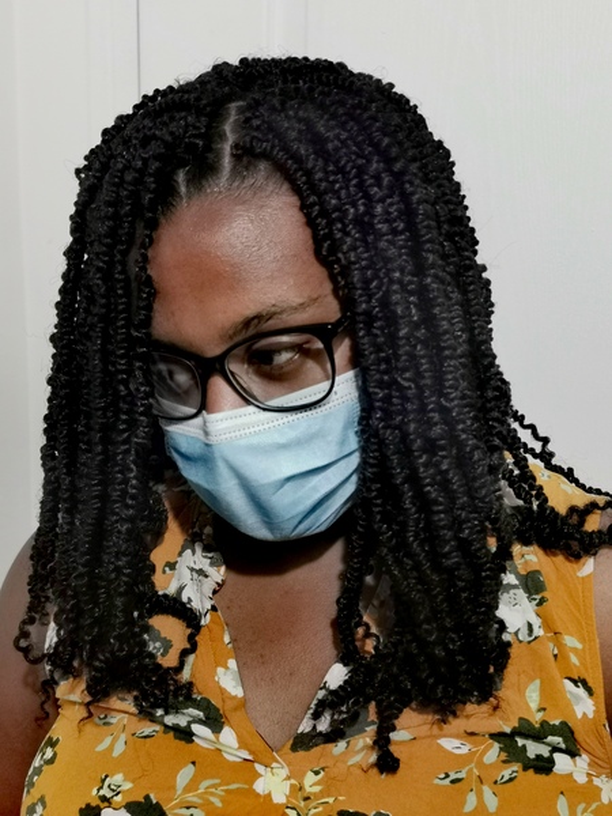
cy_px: 408
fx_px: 990
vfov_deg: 44.8
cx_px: 306
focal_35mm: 42
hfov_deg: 34.3
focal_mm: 5.56
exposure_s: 1/40
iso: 250
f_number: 1.6
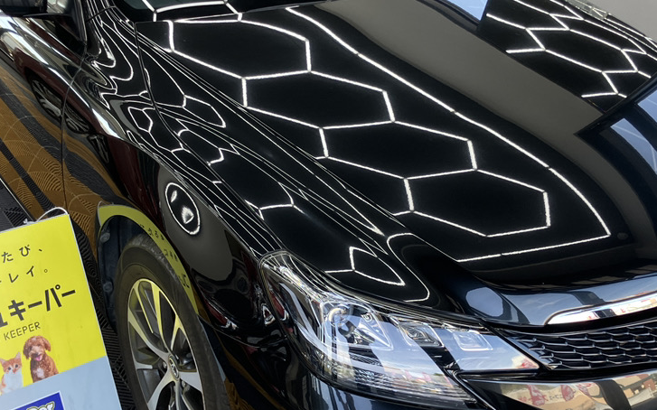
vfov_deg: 26.3
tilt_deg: -24.3
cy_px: 204
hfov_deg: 41.1
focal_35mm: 49
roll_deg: -0.1
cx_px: 320
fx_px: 877
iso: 50
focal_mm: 3.99
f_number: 1.8
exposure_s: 1/120
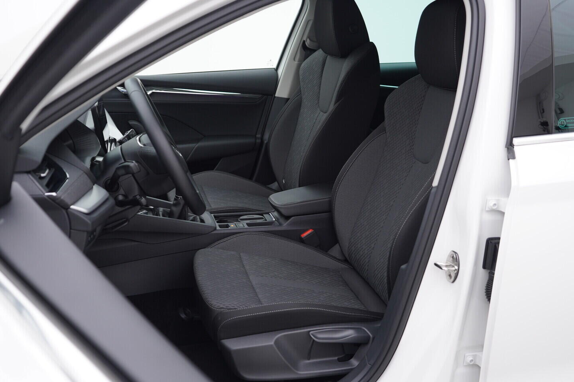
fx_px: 574
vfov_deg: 36.9
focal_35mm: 36
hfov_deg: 53.1
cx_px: 287
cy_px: 191
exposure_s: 1/50
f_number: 3.2
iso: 125
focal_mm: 24
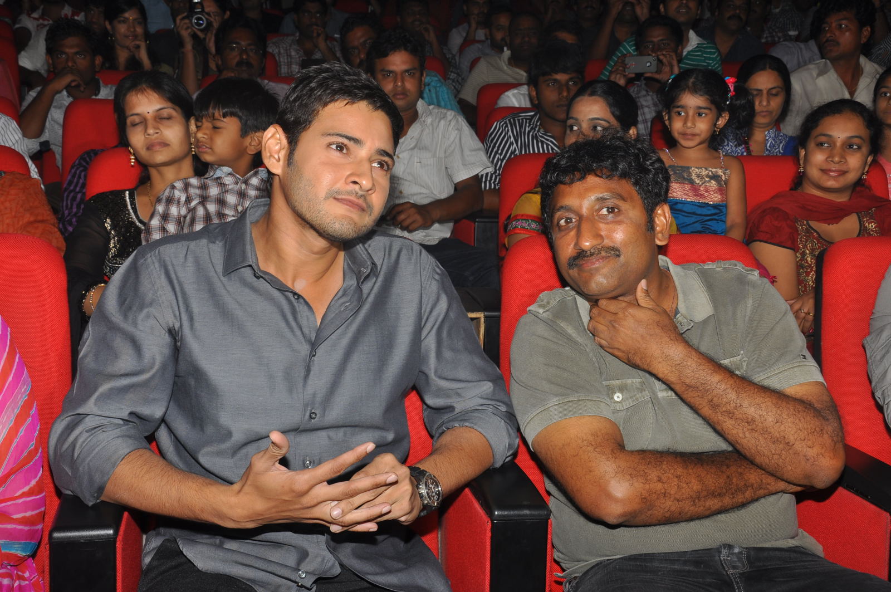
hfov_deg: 41.2
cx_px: 446
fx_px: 1187
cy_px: 296
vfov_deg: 28.0
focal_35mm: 48
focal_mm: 32
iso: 200
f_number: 11
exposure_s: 1/200
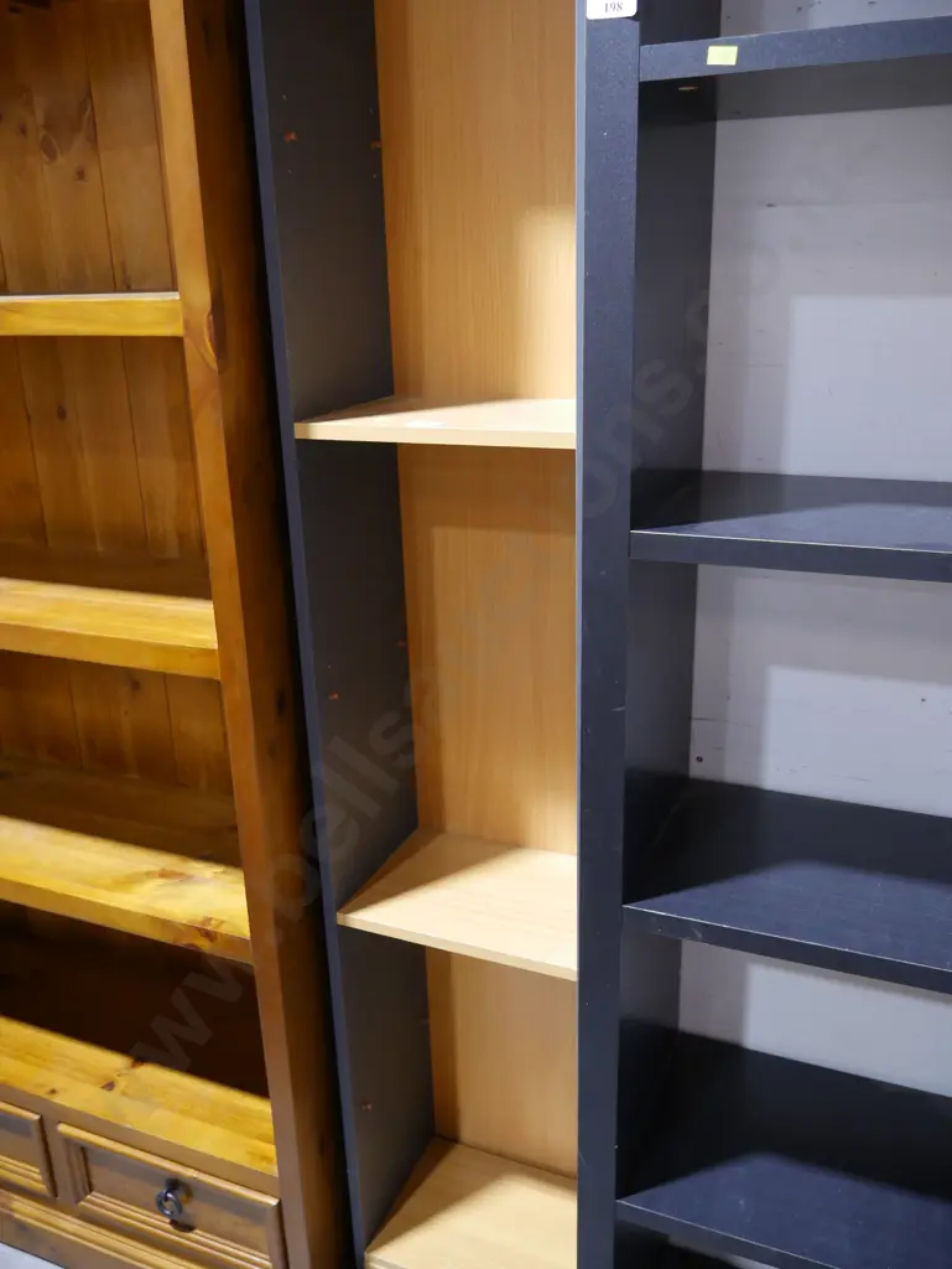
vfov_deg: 63.4
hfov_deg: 49.8
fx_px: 1026
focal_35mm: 28
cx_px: 476
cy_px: 634
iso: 1000
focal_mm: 14
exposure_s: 1/60
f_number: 3.5
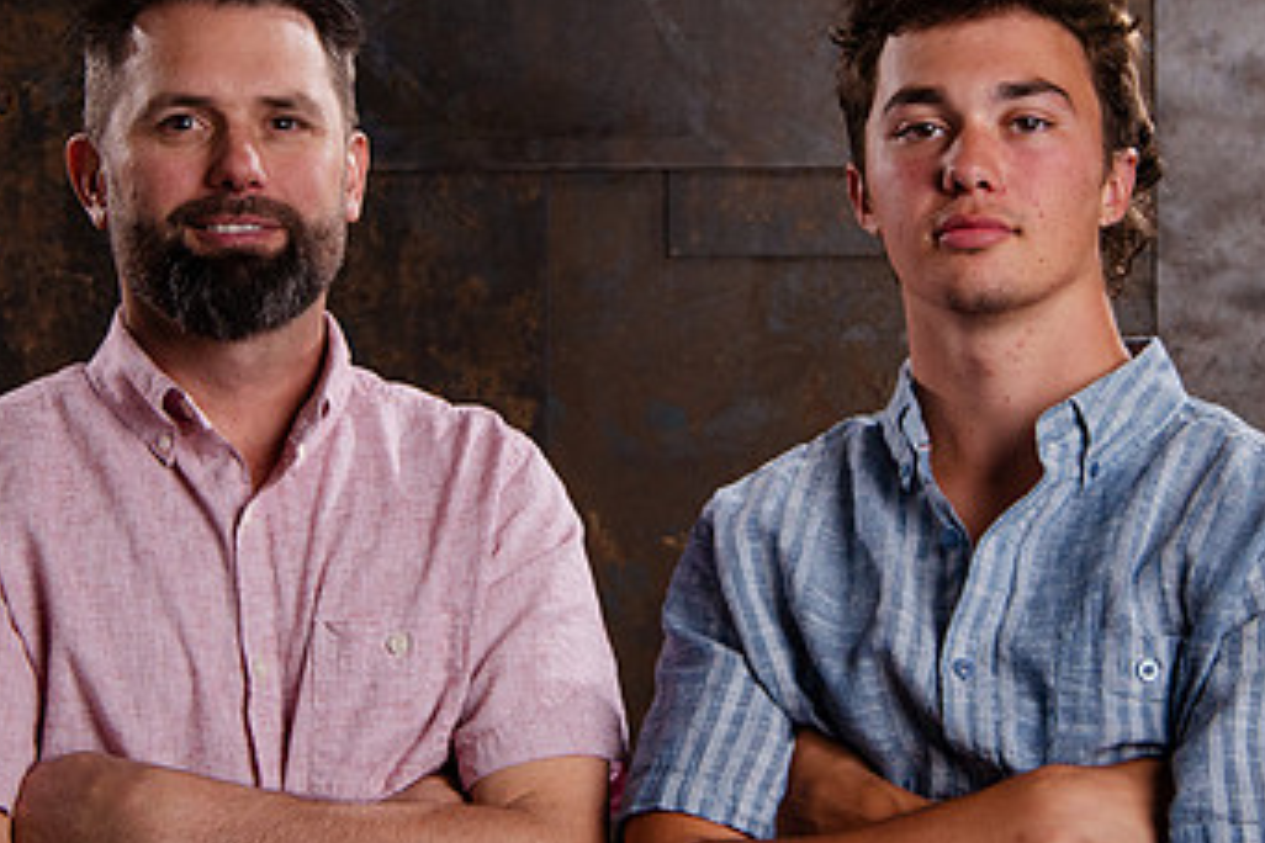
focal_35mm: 104
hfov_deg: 19.6
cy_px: 343
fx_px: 3654
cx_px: 605
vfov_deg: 13.2
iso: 1000
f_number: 8
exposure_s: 1/160
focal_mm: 45
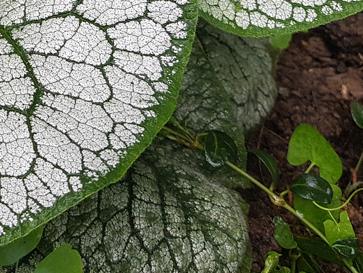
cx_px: -110
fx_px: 818
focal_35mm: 78
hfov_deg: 22.4
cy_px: -115
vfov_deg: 17.3
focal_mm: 4.2
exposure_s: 1/60
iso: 50
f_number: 1.7
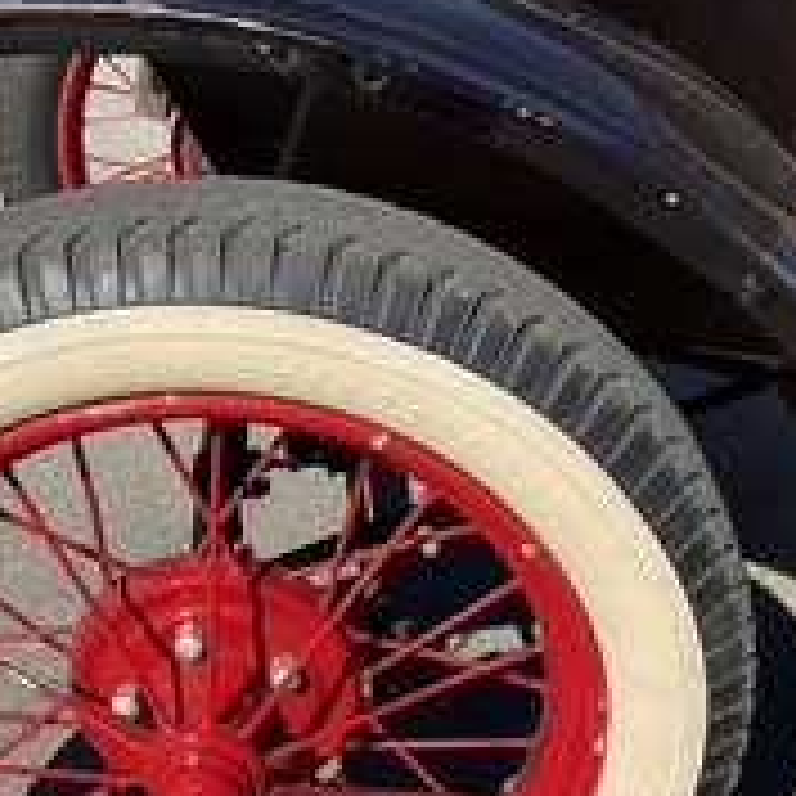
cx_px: 238
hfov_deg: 29.3
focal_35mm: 58
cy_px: 643
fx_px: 1509
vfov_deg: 28.9
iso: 25
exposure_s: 1/2058
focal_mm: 3
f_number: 1.8
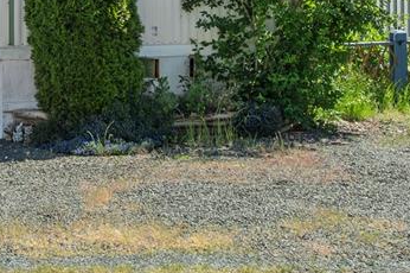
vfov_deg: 16.5
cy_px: -25
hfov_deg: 24.4
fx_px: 910
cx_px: 19
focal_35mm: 80
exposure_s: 1/250
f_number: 11
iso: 200
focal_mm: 18
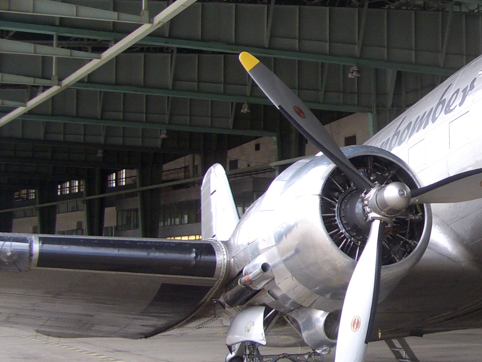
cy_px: 167
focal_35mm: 75
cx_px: 480
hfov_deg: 24.8
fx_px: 1044
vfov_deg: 19.6
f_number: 2.6
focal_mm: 5.8
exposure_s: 1/80
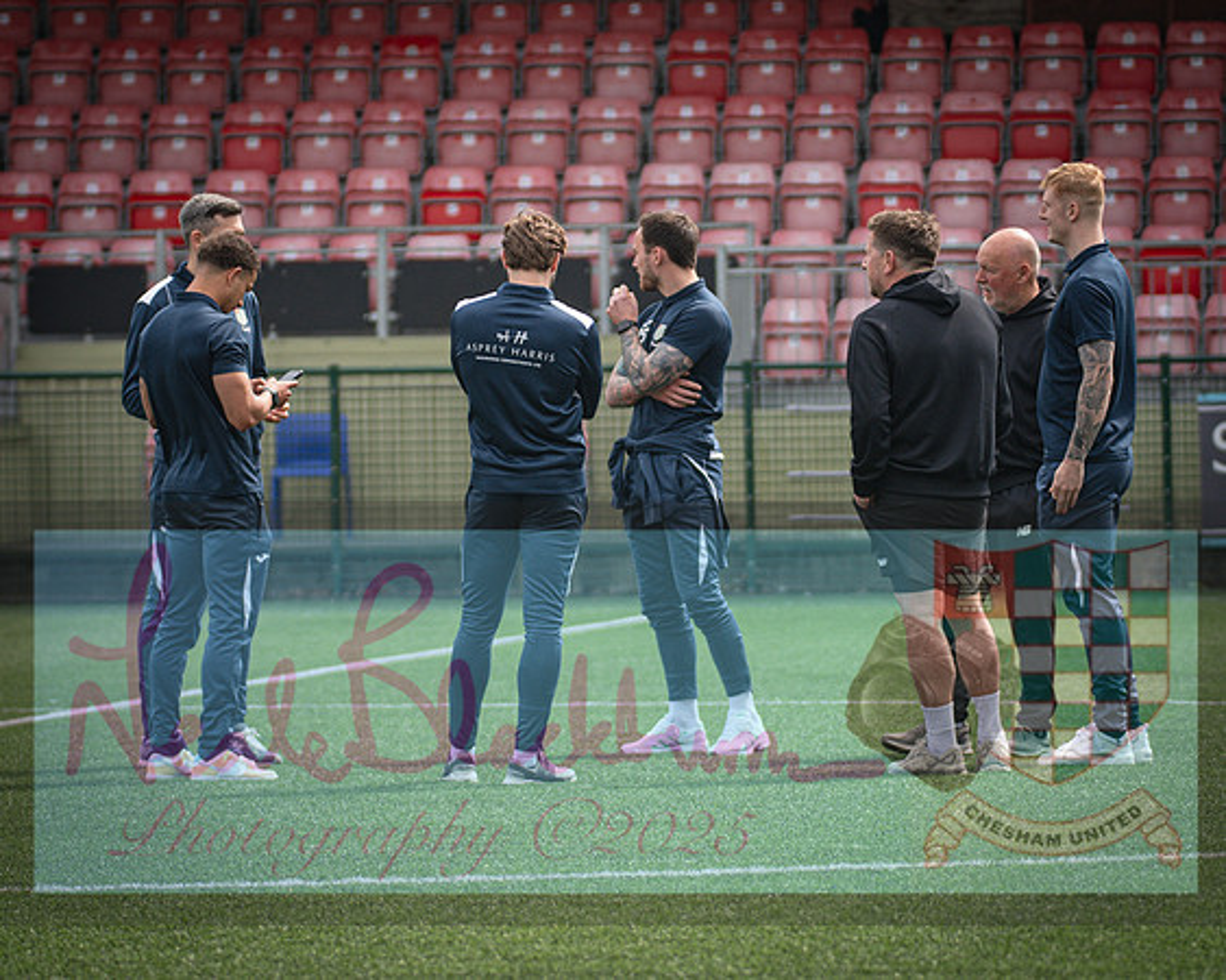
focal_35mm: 329
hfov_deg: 5.9
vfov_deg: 4.7
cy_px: 490
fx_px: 11928
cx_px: 632
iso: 400
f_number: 4
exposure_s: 1/1250
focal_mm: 195
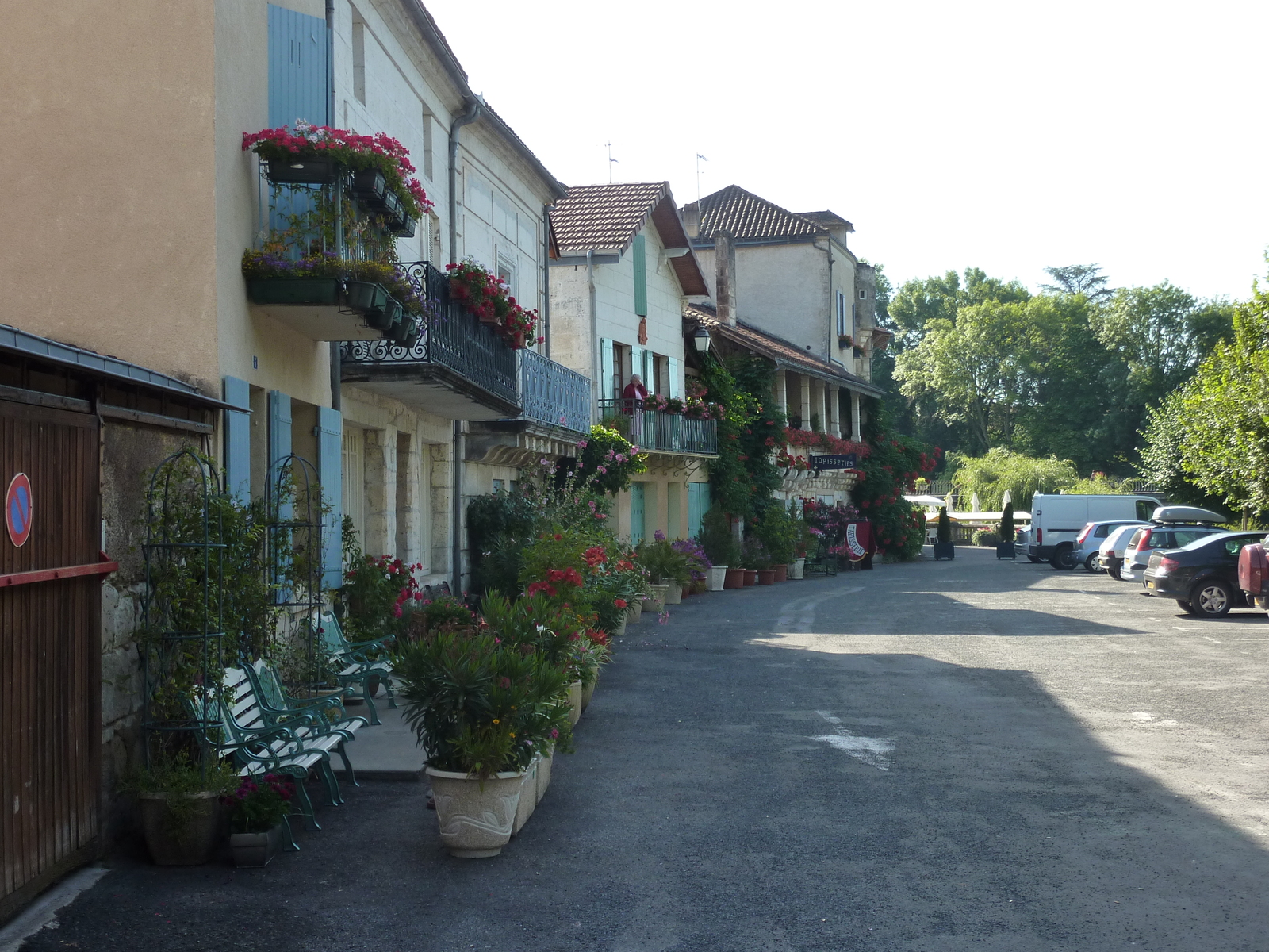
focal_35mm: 48
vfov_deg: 30.3
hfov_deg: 39.7
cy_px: 476
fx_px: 1760
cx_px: 634
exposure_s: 1/200
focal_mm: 7.9
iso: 125
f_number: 4
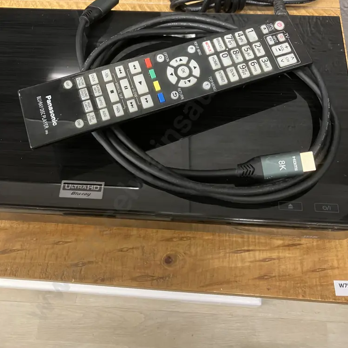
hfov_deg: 48.4
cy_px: 129
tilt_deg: -62.5
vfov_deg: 48.0
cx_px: 178
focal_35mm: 34
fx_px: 387
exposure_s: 1/33
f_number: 1.8
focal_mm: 3.99
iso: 250
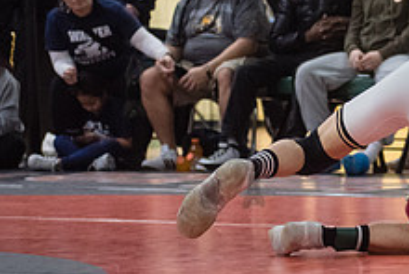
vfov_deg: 6.5
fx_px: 2399
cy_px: 85
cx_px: 493
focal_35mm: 211
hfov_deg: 9.6
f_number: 3.5
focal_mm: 80
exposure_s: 1/500
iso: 8000
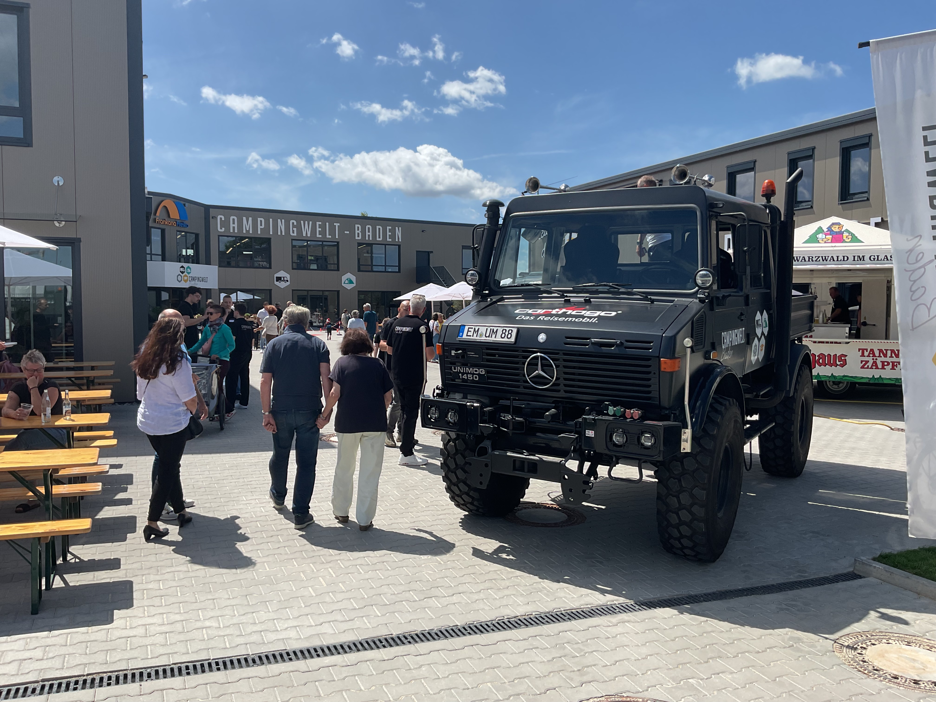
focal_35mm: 29
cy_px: 351
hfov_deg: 61.7
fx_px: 784
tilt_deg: -4.8
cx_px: 468
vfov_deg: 48.2
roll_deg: -0.2
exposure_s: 1/2227
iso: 16
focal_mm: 3
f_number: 1.8
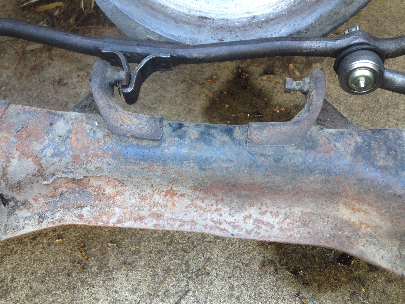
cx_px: 202
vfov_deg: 40.7
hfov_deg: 52.6
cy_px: 152
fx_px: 409
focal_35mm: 35
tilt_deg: -55.3
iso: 64
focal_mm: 4.28
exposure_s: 1/20
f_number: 2.4
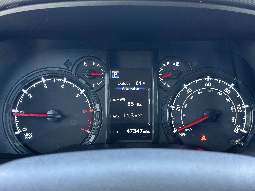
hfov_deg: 39.7
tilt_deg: -16.2
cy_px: 96
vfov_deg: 30.3
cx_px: 128
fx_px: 354
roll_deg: +2.7
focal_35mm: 48
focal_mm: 6.86
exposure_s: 1/60
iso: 125
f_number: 1.78
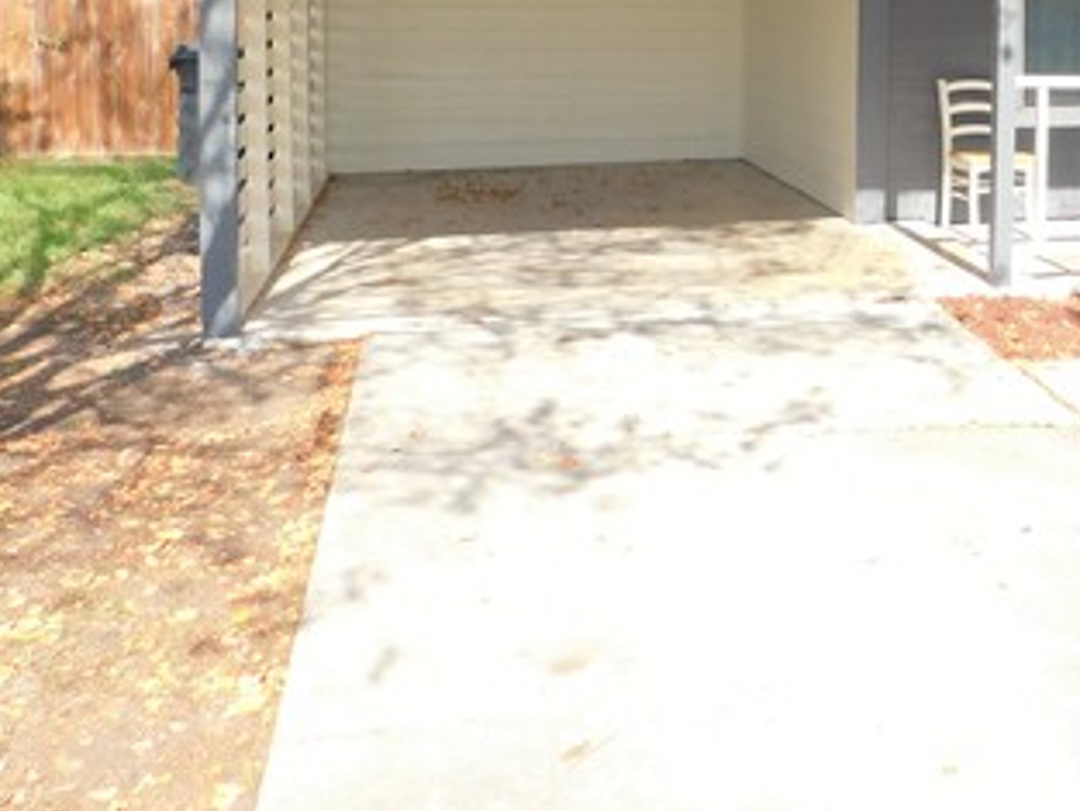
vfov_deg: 29.4
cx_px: 987
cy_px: 55
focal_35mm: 47
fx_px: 1467
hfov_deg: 37.6
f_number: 3
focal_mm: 4
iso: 125
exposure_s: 1/500
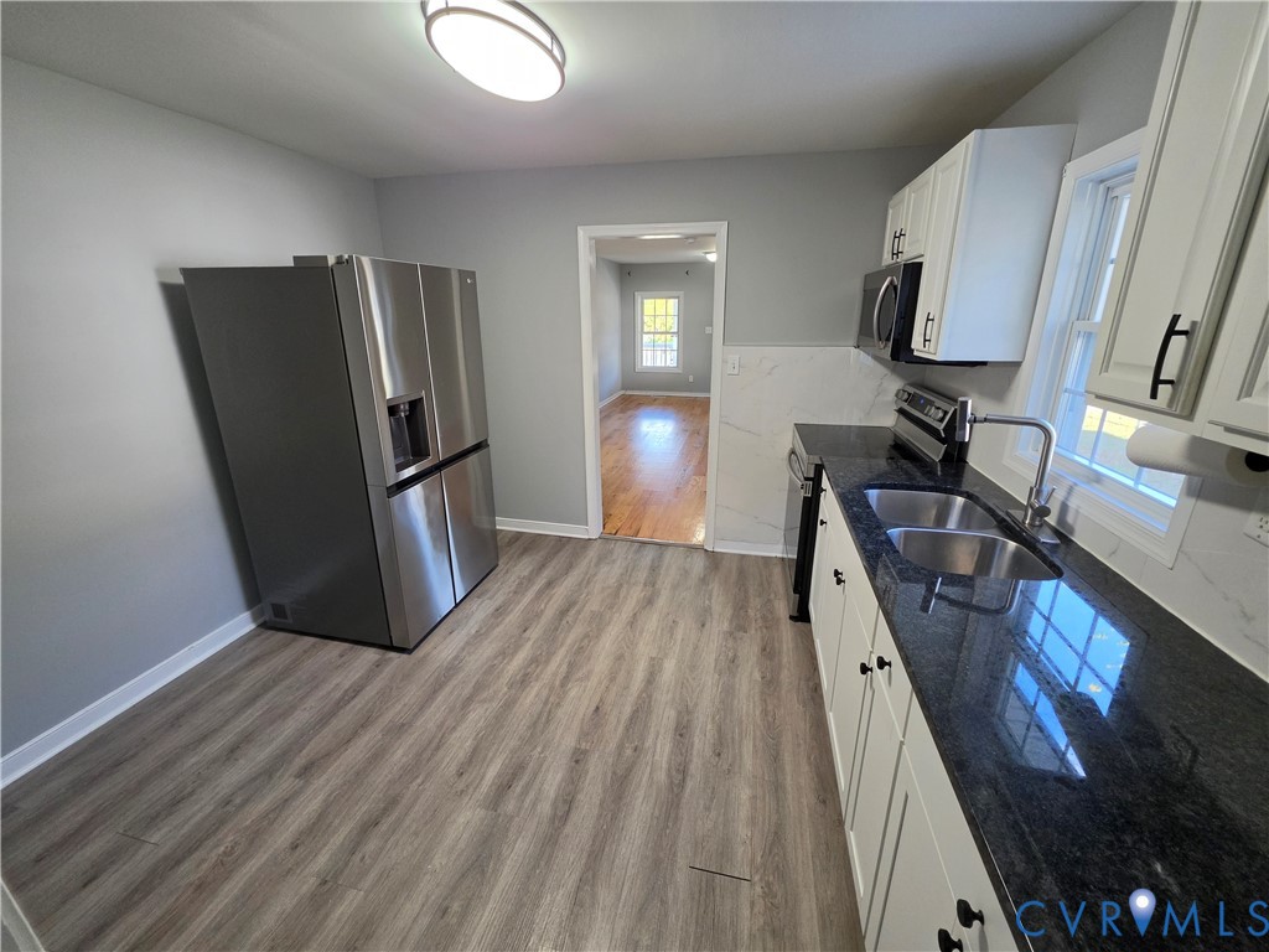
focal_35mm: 13
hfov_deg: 106.2
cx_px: 634
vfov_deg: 89.9
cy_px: 476
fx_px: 477
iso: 200
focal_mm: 2.2
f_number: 1.9
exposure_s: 1/120
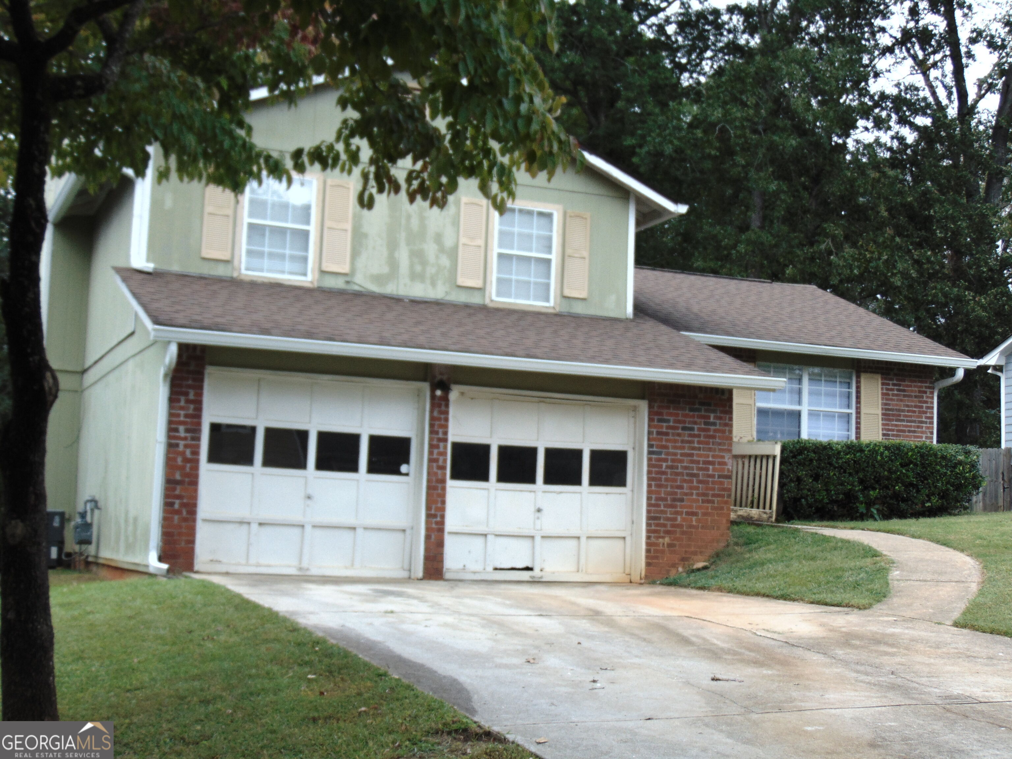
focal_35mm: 50
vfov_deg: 29.1
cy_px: 380
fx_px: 1462
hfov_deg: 38.2
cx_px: 506
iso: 80
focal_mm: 9
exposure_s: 1/320
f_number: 3.5
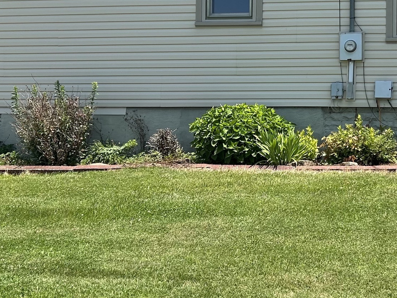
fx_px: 826
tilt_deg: +2.3
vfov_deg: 20.3
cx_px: 335
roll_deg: +0.1
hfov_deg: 26.4
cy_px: 84
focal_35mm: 72
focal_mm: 5.7
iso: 50
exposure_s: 1/2915
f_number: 1.5
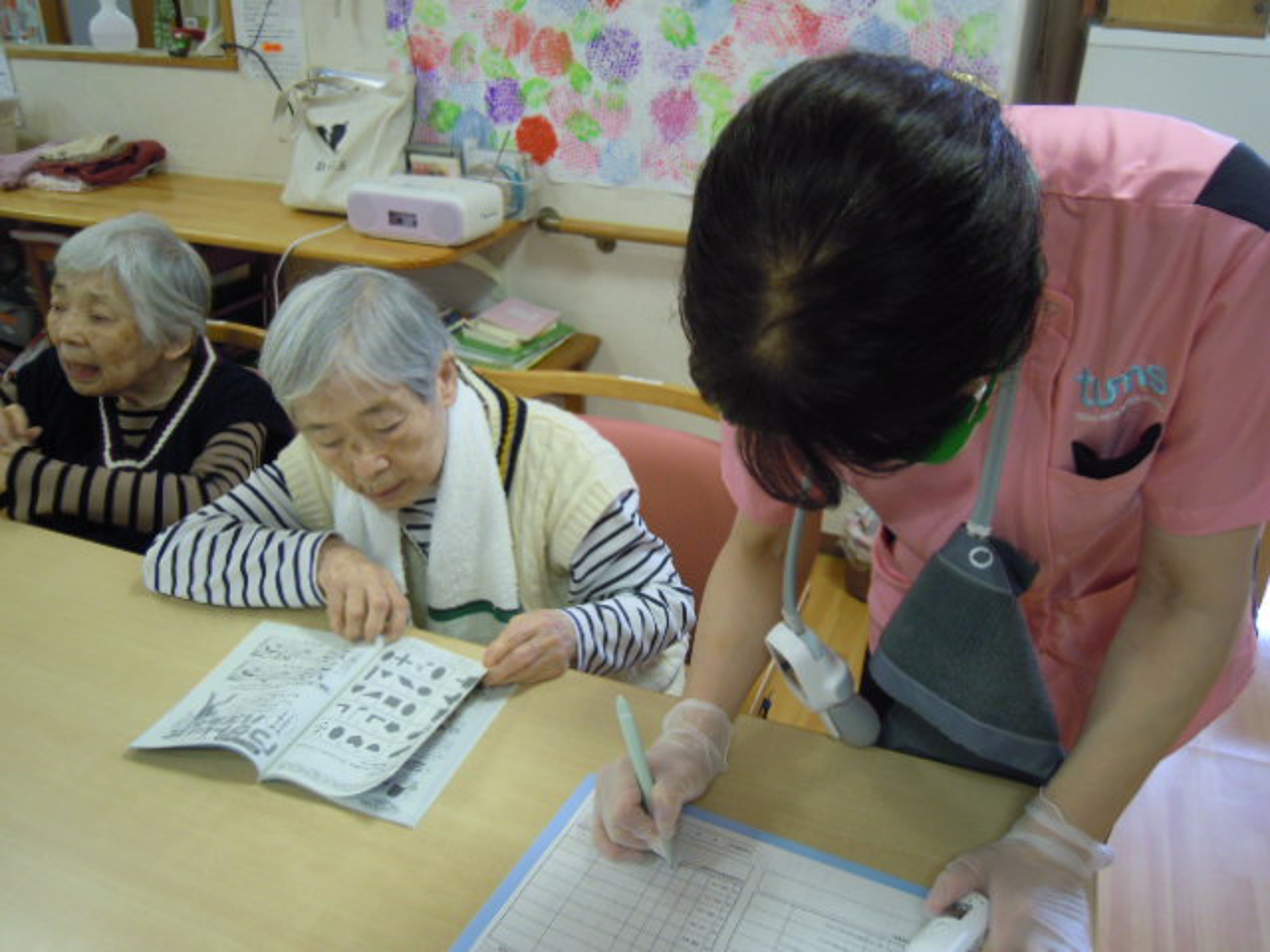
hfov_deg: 63.4
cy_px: 476
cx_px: 635
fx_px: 1027
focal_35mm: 28
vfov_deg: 49.7
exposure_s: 1/30
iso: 250
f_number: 2.7
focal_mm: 5
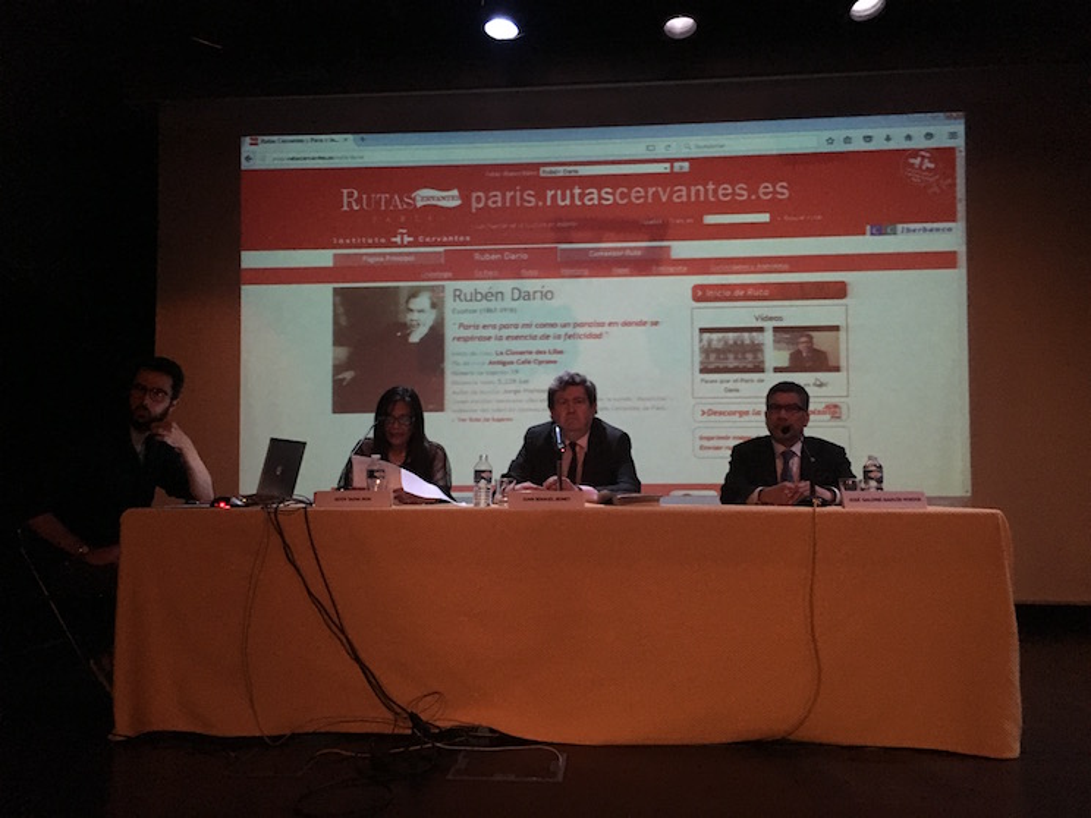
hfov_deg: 61.7
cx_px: 546
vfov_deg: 48.2
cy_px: 409
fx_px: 914
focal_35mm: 29
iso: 250
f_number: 2.2
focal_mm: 4.15
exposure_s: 1/17
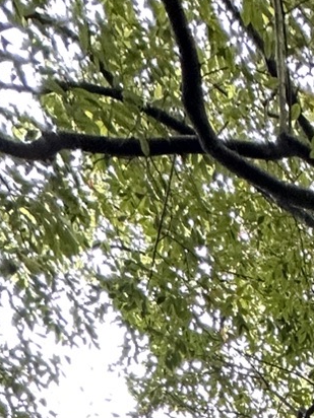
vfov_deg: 16.1
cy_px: 955
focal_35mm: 68
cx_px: 661
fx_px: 822
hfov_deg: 15.9
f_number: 2.2
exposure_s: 1/99
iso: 200
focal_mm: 2.22
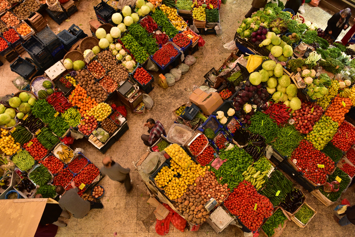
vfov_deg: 38.4
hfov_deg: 55.1
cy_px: 118
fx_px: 340
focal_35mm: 34
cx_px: 178
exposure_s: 1/13
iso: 800
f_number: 8
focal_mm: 23
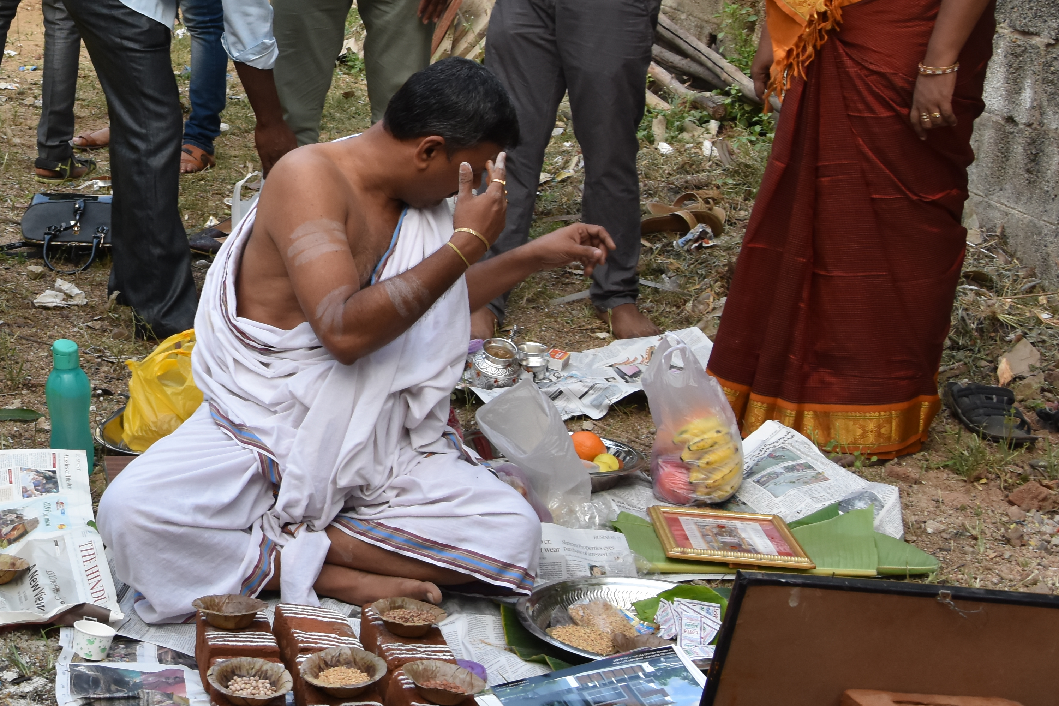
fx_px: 2206
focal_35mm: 75
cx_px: 150
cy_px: 134
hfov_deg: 26.3
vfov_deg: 18.0
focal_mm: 25
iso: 640
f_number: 7.1
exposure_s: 1/200
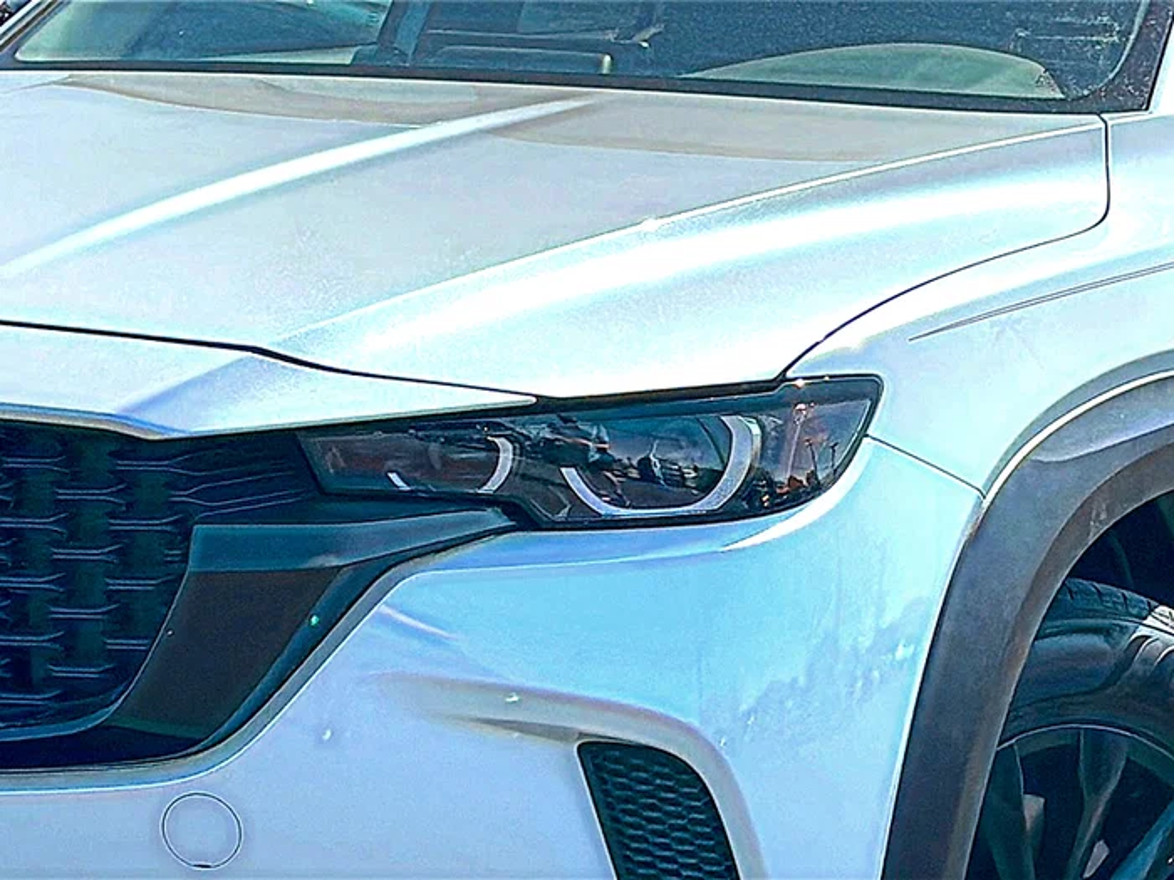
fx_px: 3391
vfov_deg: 14.8
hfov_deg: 19.6
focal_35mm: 100
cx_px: 587
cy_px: 440
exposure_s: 1/4049
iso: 64
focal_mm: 6.86
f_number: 1.78
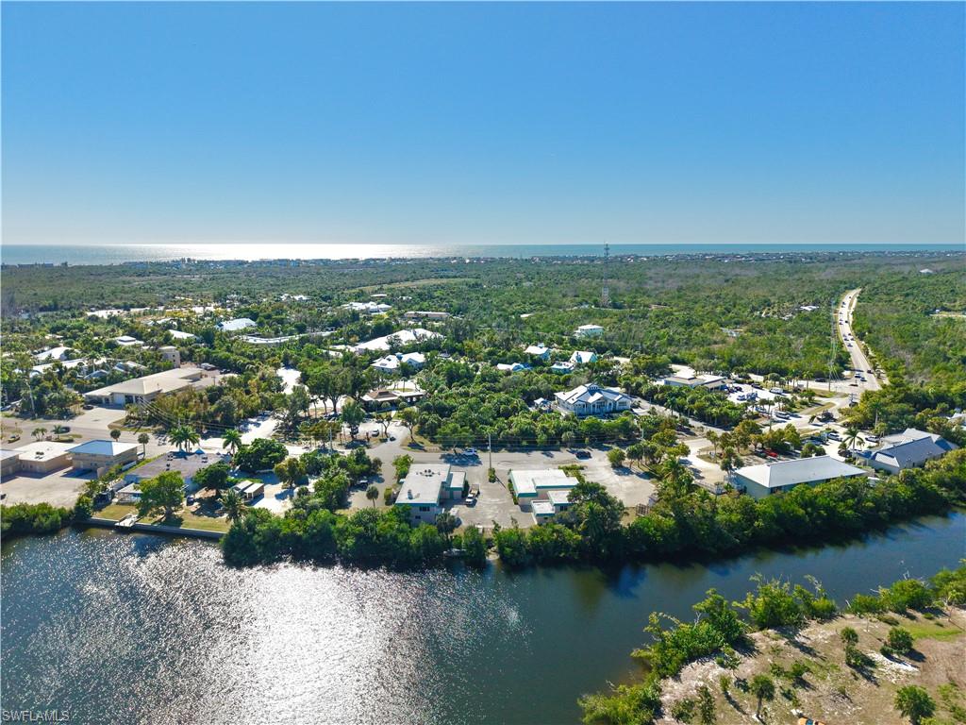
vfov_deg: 56.8
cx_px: 483
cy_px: 362
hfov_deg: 71.6
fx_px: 670
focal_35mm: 24
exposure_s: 1/640
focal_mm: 8.67
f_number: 1.8
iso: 100
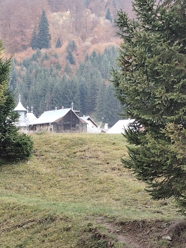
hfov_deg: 13.7
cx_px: 96
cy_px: 121
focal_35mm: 108
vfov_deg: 18.2
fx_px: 774
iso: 160
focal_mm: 6.19
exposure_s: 1/100
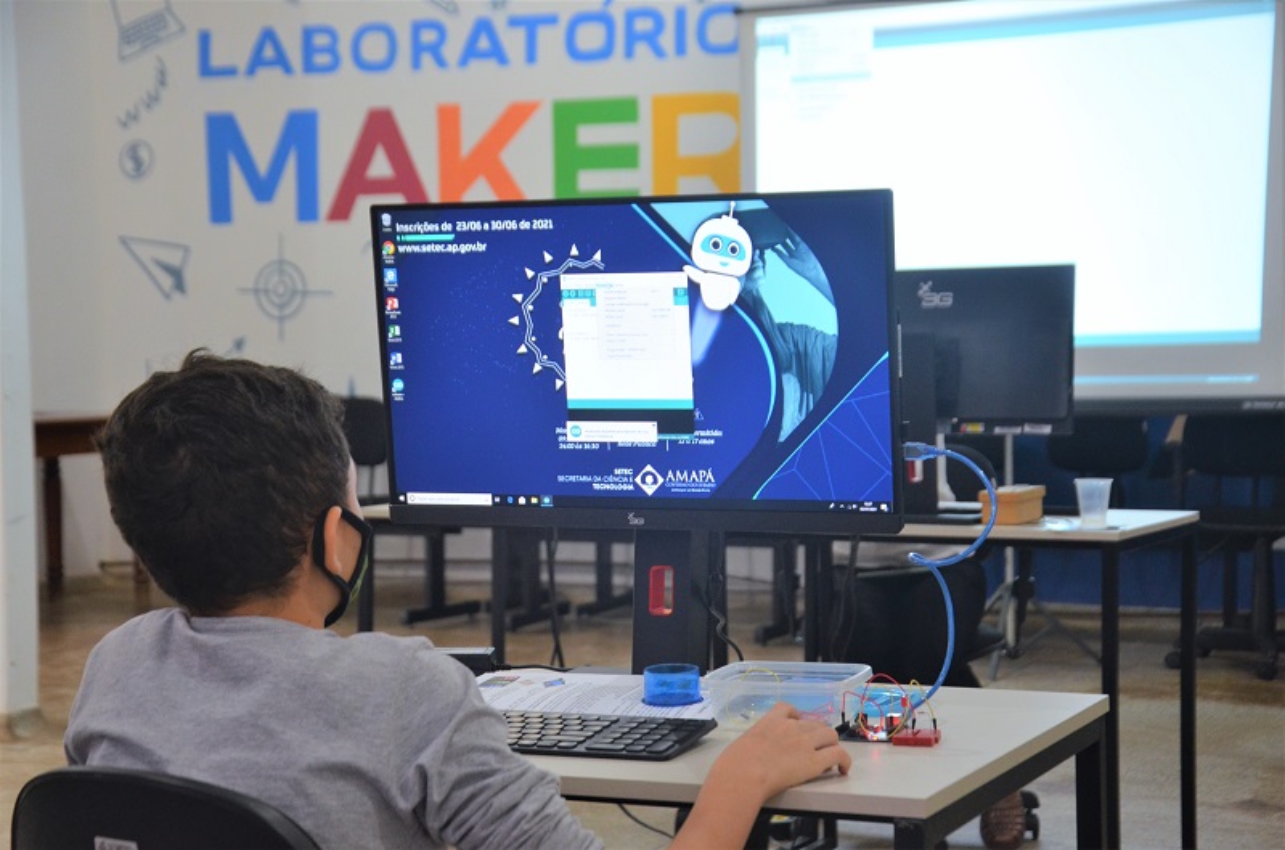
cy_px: 425
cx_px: 642
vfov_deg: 18.8
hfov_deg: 28.1
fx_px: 2563
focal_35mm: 72
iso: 800
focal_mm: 48
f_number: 4.8
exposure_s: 1/45
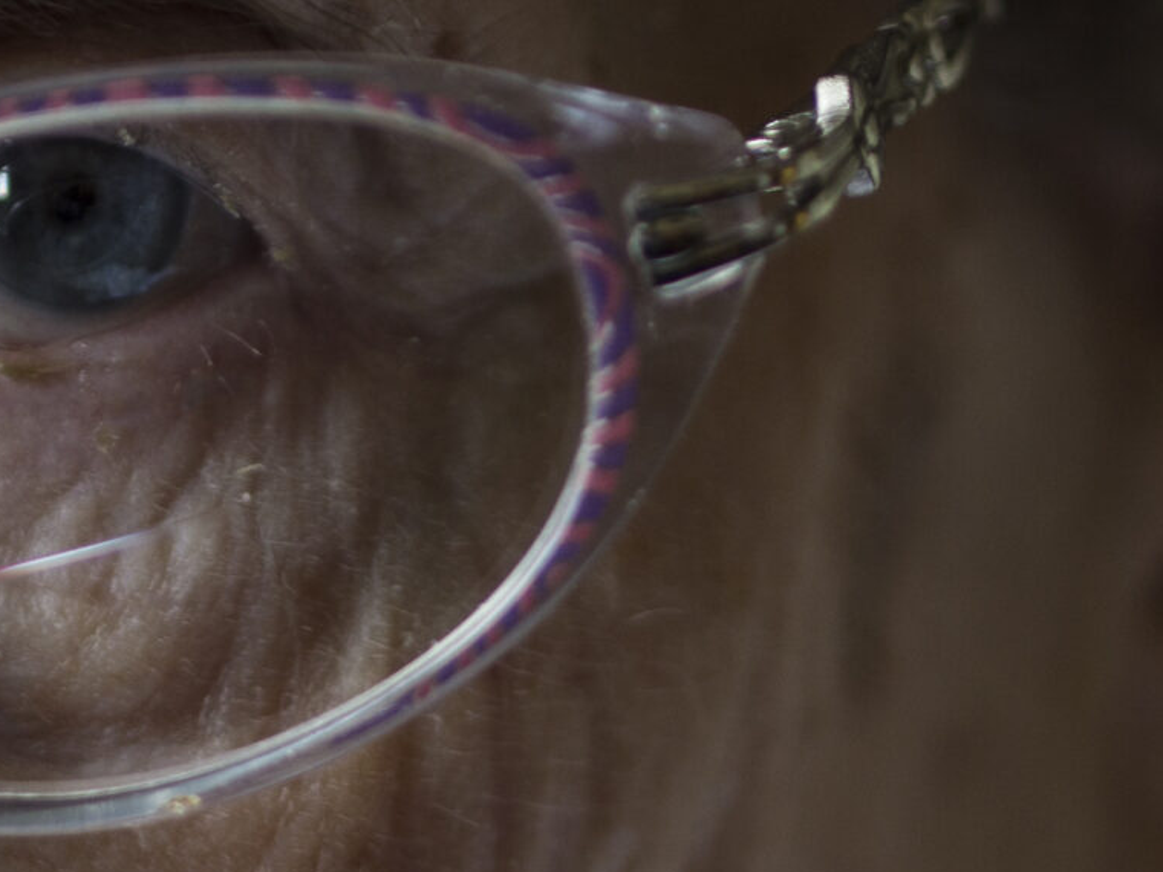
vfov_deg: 4.9
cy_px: 967
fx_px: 10180
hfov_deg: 6.5
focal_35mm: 303
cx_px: -204
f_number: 1.8
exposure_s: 1/125
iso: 200
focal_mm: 45
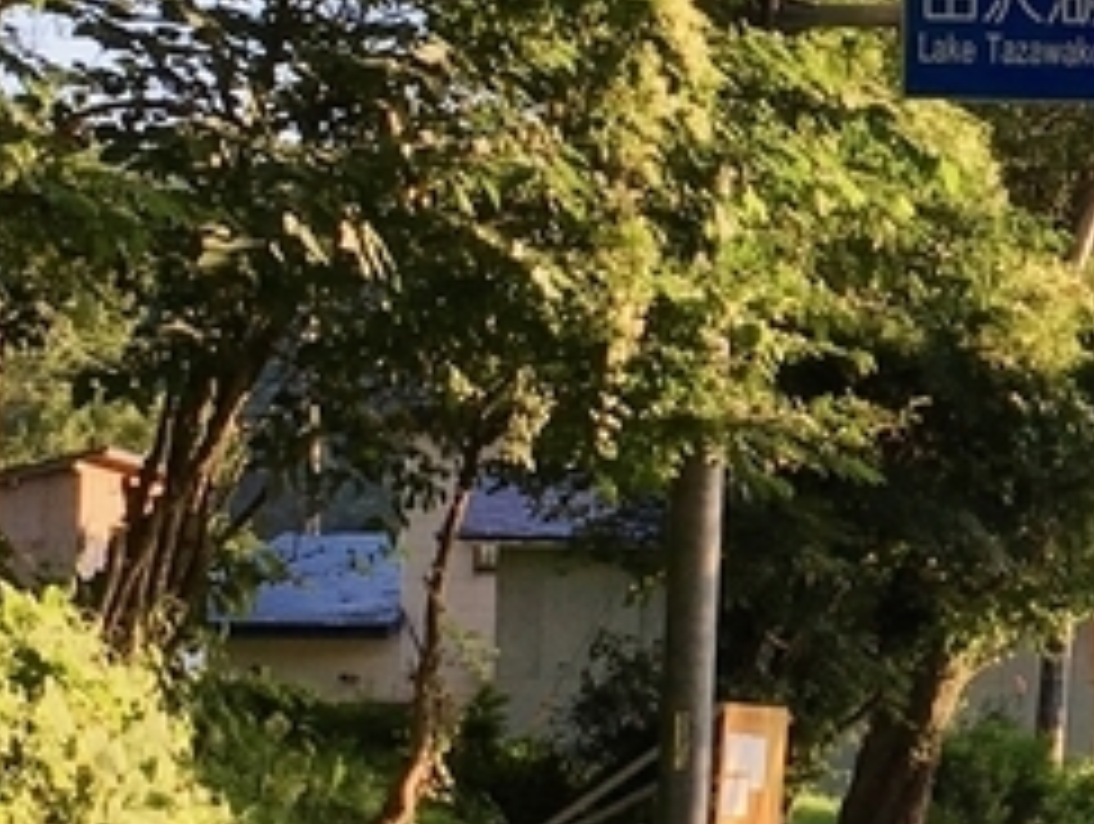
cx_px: 1490
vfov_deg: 10.4
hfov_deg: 13.2
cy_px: 378
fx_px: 4526
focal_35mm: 143
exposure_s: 1/353
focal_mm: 4.15
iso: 25
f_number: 2.2
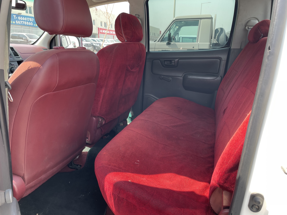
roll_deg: +0.0
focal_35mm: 26
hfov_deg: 67.3
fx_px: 216
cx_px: 144
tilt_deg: -16.2
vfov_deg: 53.1
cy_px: 108
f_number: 1.6
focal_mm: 4.2
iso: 32
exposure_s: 1/179
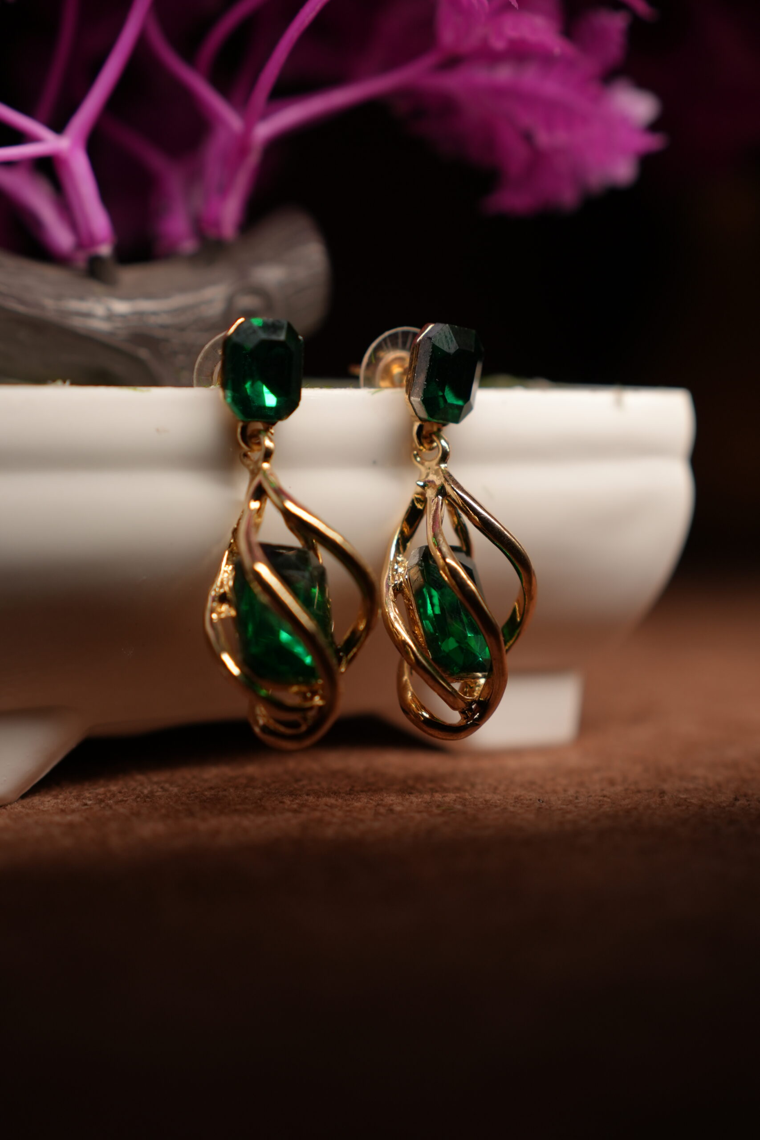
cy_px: 570
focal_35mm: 52
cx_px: 380
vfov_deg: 38.2
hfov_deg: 26.0
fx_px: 1646
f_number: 2.8
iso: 200
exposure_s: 1/100
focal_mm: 35
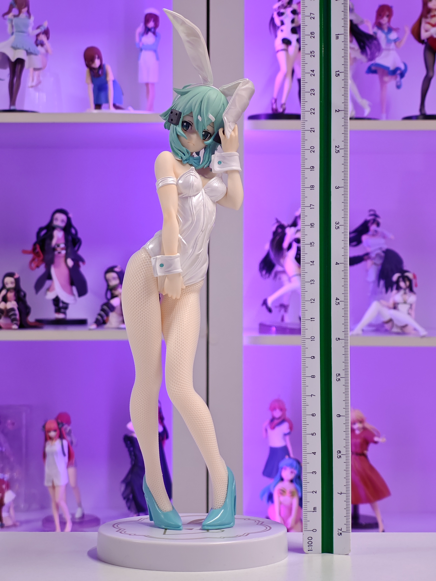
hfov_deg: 18.4
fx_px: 1344
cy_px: 290
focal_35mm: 80
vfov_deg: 24.4
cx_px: 218
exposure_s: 1/25
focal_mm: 7.48
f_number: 2.4
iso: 800
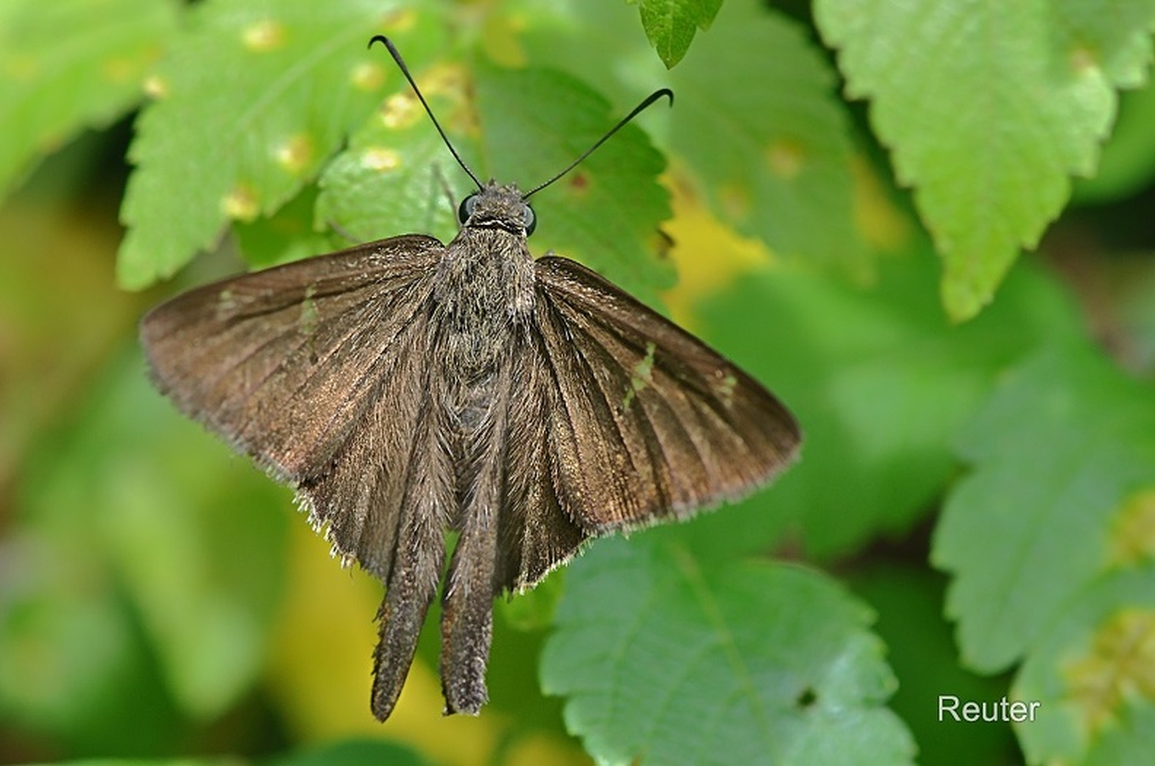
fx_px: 5044
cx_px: 578
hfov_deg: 13.1
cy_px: 383
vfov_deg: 8.7
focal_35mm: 158
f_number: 7.1
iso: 200
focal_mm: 105
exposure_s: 1/200
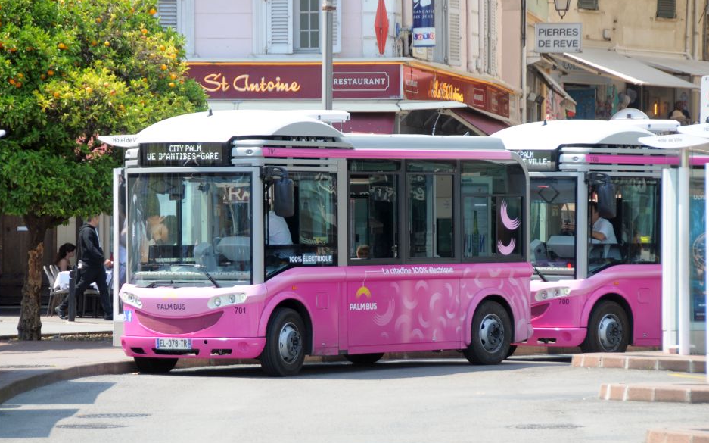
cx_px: 365
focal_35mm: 217
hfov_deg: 9.7
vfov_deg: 6.0
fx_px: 4192
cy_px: 225
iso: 200
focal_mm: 130
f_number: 8
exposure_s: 1/250
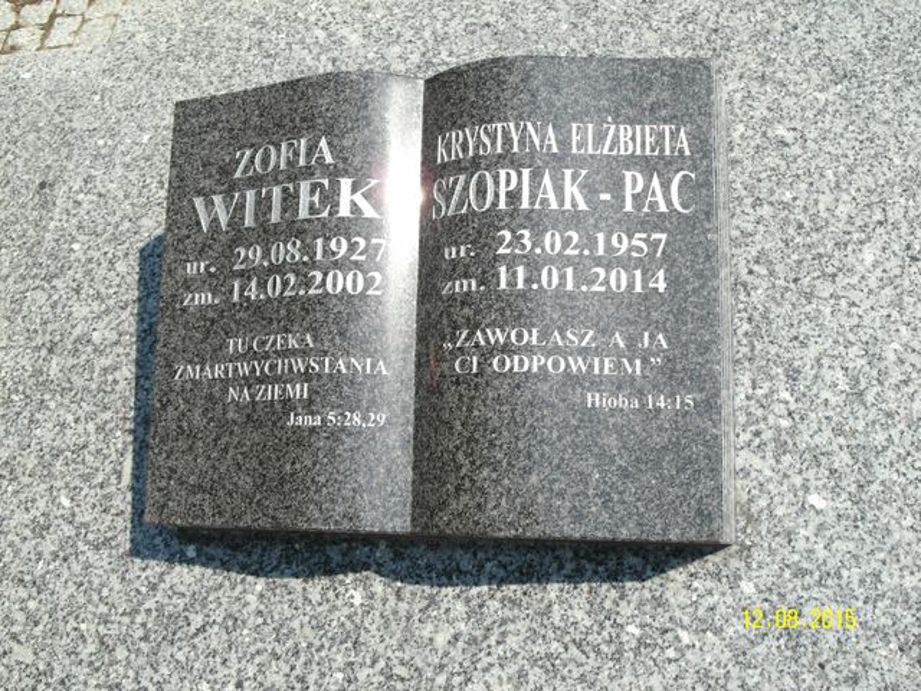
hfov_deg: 51.4
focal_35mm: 36
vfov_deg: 39.7
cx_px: 460
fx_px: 958
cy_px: 346
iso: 80
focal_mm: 7.8
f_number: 4.7
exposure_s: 1/500
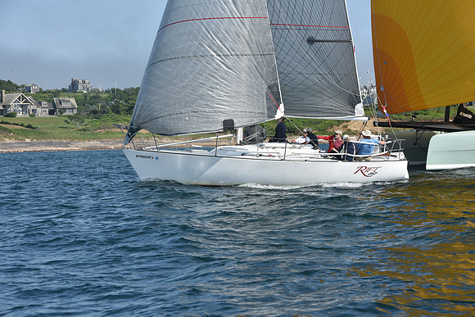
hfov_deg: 17.1
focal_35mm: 120
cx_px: 238
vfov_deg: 11.4
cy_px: 158
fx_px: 1584
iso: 320
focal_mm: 120
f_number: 10
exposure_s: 1/1000
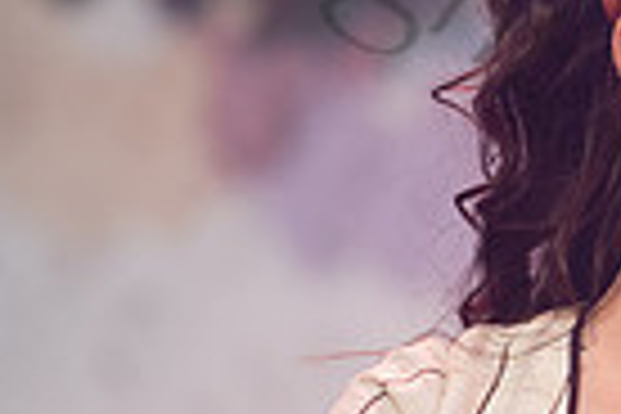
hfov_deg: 2.4
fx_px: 14506
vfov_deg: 1.6
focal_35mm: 841
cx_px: 868
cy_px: 288
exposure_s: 1/250
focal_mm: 200
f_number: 2.8
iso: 1000
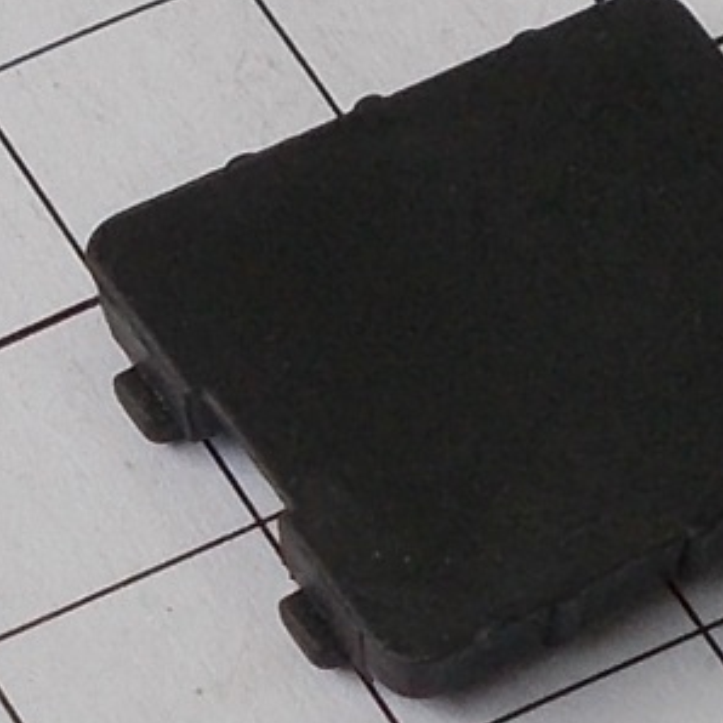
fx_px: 1749
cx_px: 721
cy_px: 277
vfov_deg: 23.3
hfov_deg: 22.5
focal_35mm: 74
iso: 80
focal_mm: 6.9
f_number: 3.9
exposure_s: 1/100
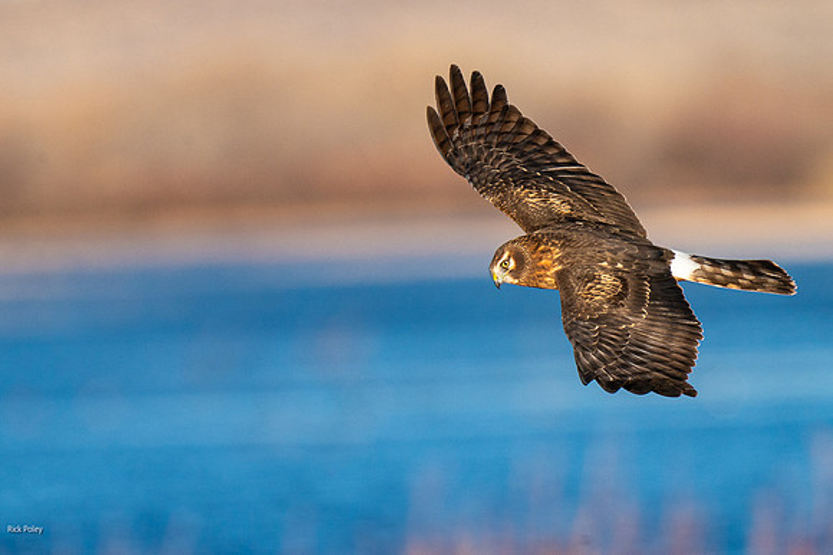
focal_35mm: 1158
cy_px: 301
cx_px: 381
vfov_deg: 1.2
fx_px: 26768
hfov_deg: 1.8
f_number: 9
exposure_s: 1/2000
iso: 1000
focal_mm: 840
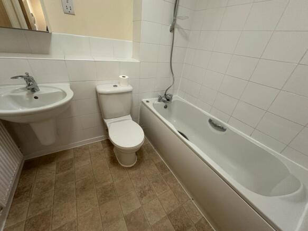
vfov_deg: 85.7
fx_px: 125
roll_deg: -6.7
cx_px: 154
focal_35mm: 14
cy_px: 116
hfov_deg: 102.1
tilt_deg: -30.8
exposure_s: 1/50
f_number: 2.2
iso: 200
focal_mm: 2.22
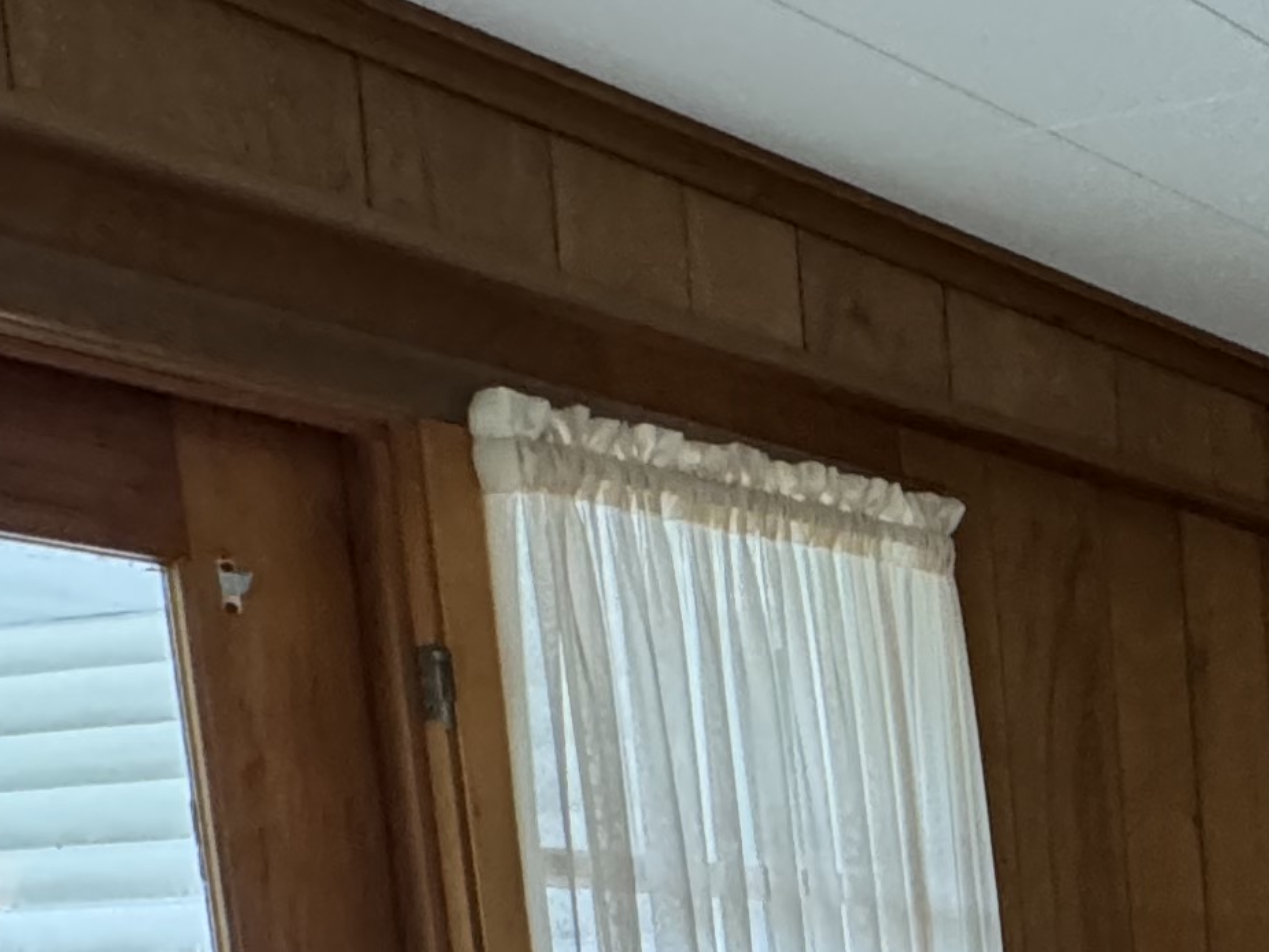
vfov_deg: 21.2
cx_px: 2176
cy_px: 1325
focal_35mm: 61
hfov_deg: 22.1
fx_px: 2237
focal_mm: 2.22
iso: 500
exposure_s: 1/60
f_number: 2.2
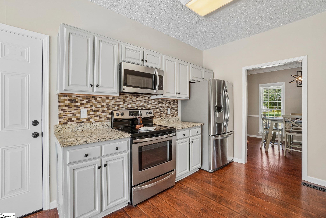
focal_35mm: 15
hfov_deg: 100.4
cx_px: 163
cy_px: 109
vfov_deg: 77.3
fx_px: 136
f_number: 8
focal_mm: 10
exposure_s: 1/25
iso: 400
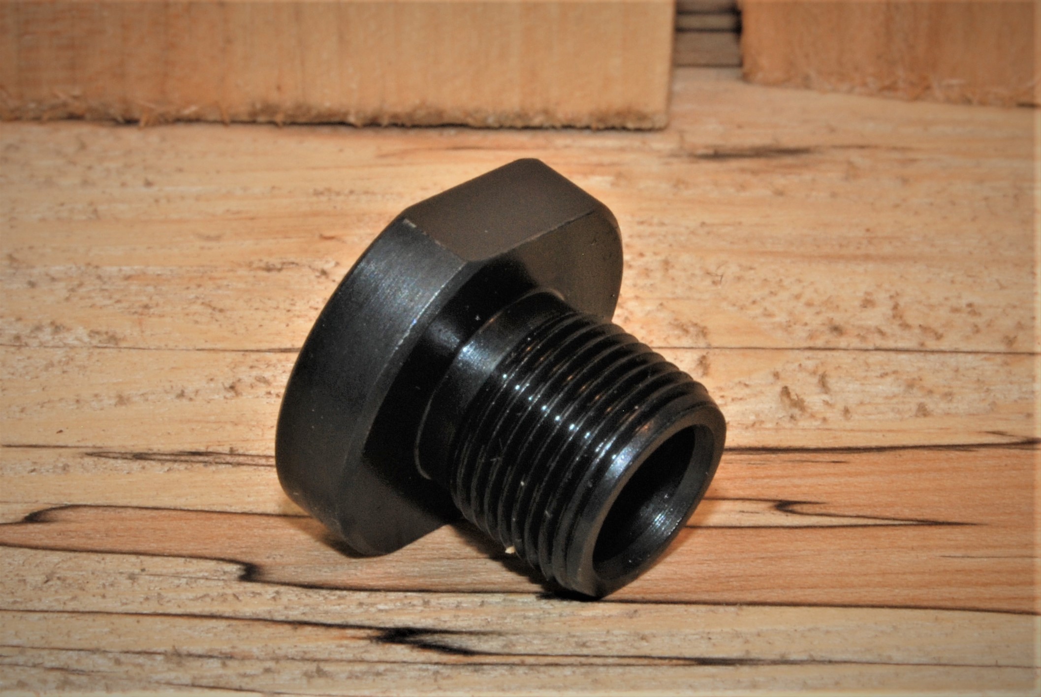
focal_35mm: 82
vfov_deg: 16.6
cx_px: 520
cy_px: 348
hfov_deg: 24.6
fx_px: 2389
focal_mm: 55
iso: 200
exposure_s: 1/60
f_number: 22
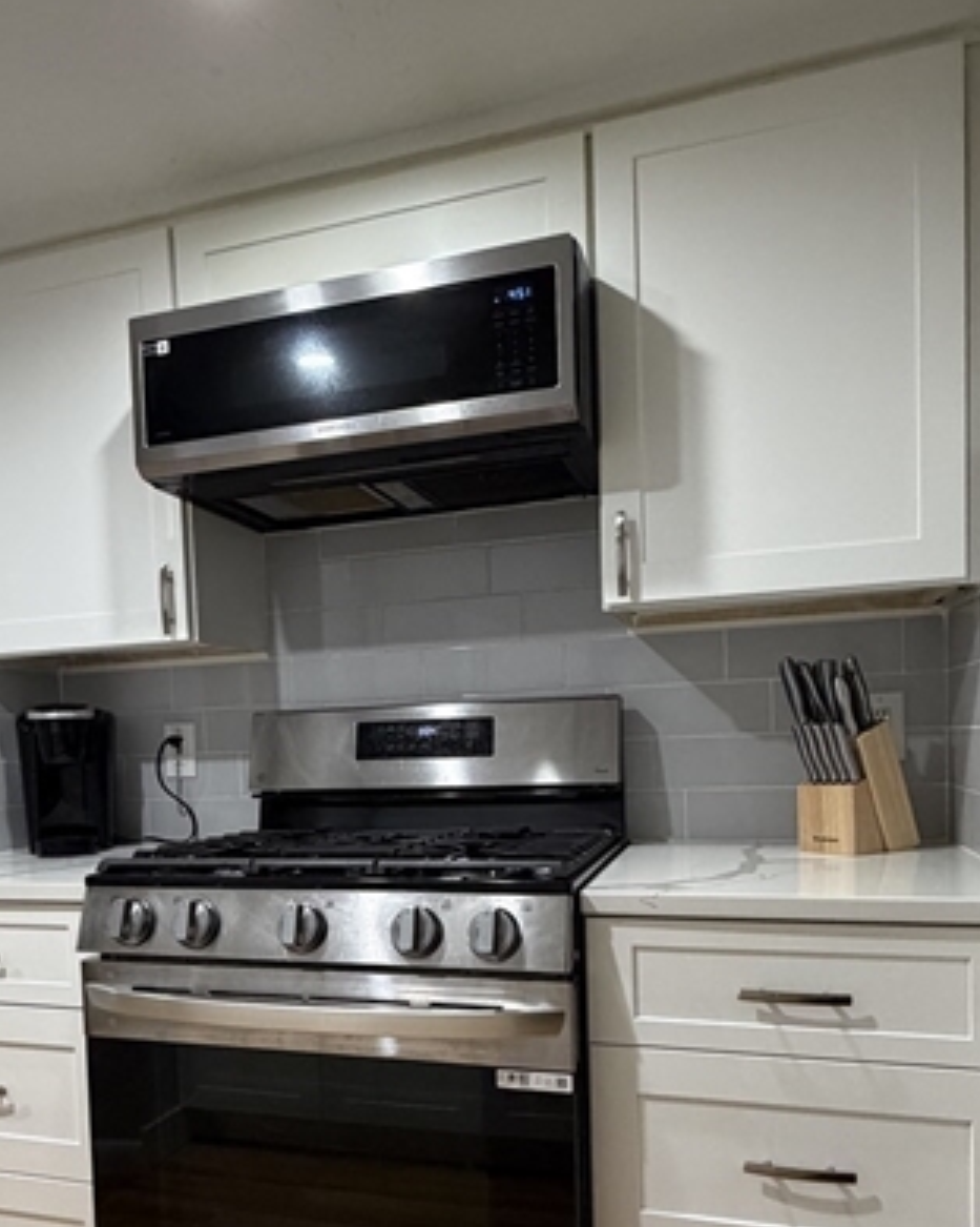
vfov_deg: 62.7
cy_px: 801
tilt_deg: -3.0
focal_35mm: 27
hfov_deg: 53.0
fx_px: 979
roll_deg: +2.3
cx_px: 425
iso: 400
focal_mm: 2.22
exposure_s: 1/60
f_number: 2.2
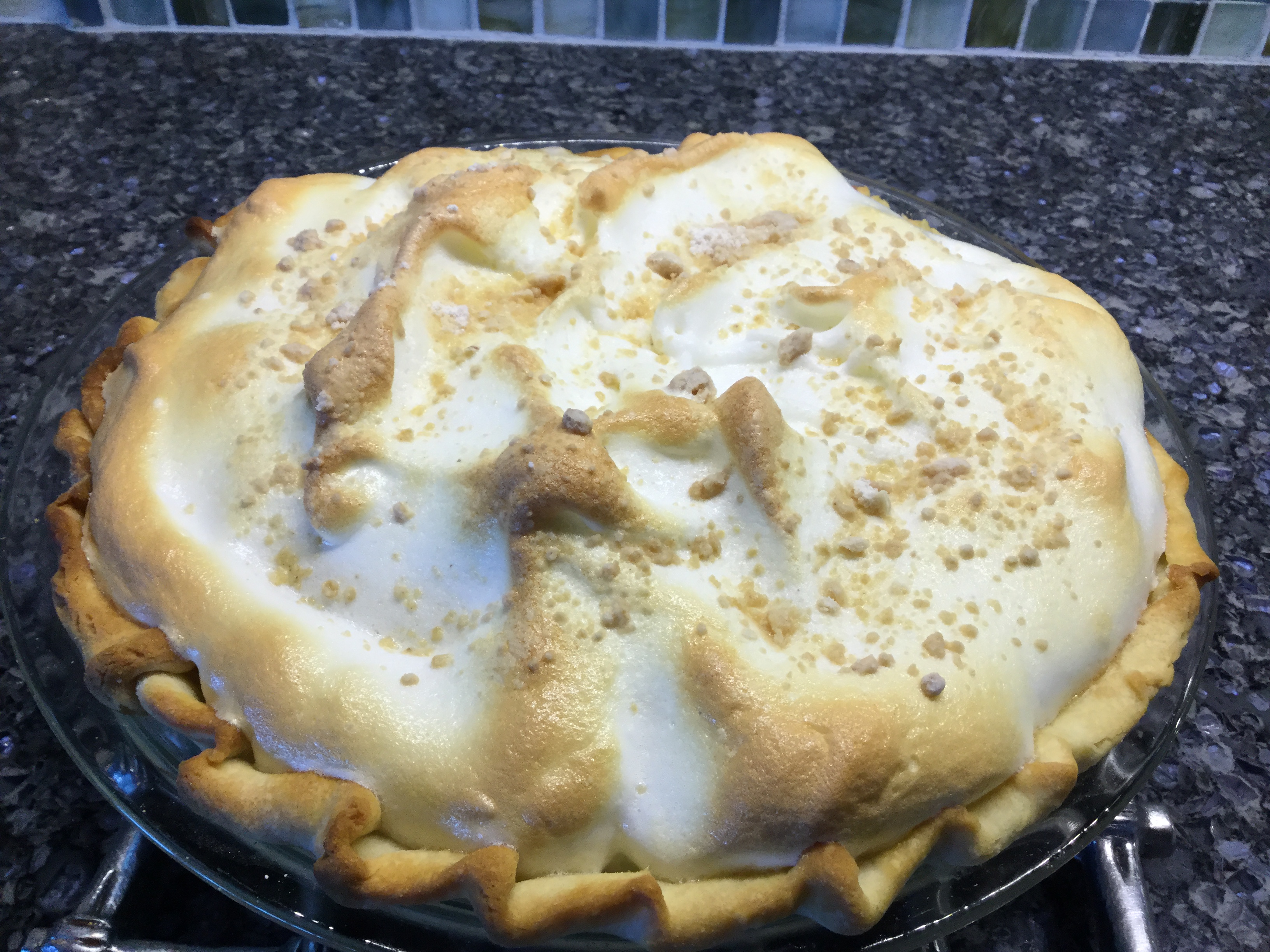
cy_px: 476
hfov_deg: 58.4
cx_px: 635
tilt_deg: -45.3
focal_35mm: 31
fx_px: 1137
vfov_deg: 45.4
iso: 25
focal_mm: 3.3
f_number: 2.4
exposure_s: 1/30
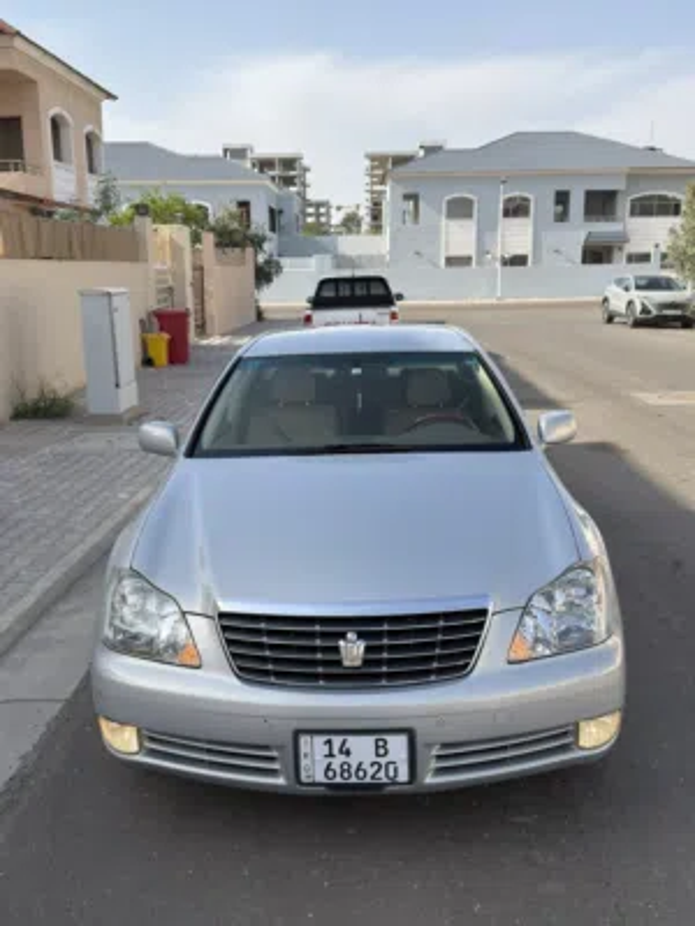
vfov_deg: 52.6
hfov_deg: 40.7
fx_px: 937
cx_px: 348
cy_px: 463
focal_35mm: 35
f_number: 1.78
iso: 64
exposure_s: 1/2717
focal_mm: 6.76
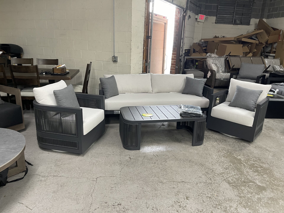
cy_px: 106
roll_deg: +0.4
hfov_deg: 69.4
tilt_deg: -16.0
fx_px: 205
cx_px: 142
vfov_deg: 54.9
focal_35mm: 25
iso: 200
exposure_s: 1/60
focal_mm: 5.1
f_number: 1.6
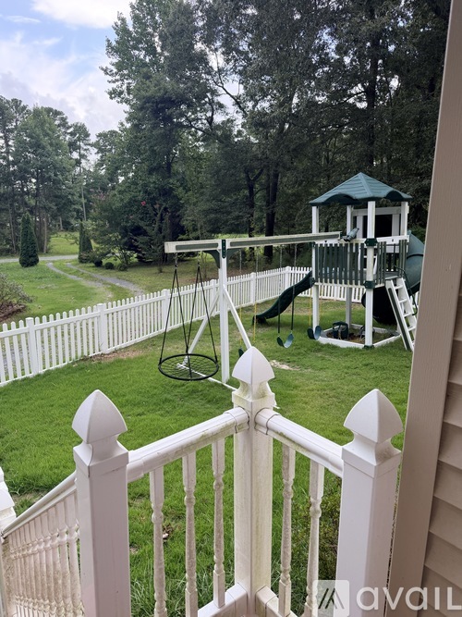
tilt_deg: -13.5
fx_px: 427
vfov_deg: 71.6
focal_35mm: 24
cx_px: 231
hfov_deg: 56.8
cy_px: 308
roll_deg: -0.1
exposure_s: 1/796
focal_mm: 6.76
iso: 100
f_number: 1.78
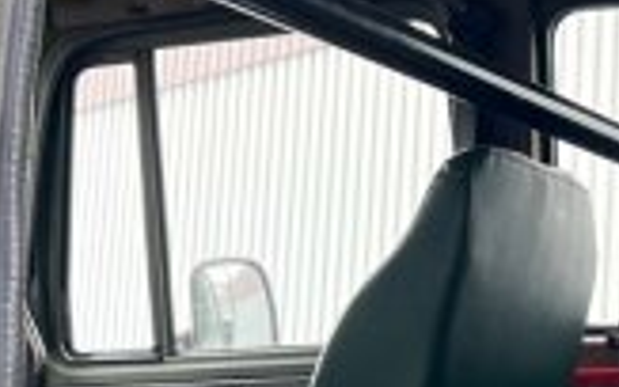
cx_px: 771
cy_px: 281
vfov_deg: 12.1
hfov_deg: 18.2
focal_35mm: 108
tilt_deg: +6.9
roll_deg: -2.4
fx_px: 1823
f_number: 1.5
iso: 64
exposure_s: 1/121
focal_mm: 5.7
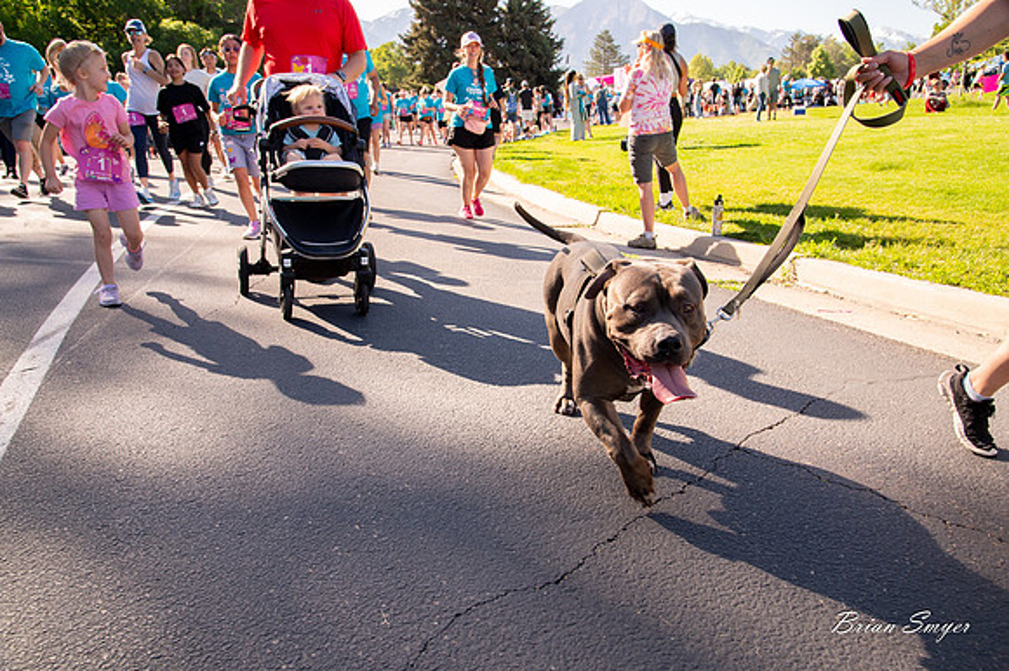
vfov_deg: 43.6
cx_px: 504
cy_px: 336
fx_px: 840
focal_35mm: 30
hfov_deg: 62.0
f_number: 8
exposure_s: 1/500
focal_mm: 30
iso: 800
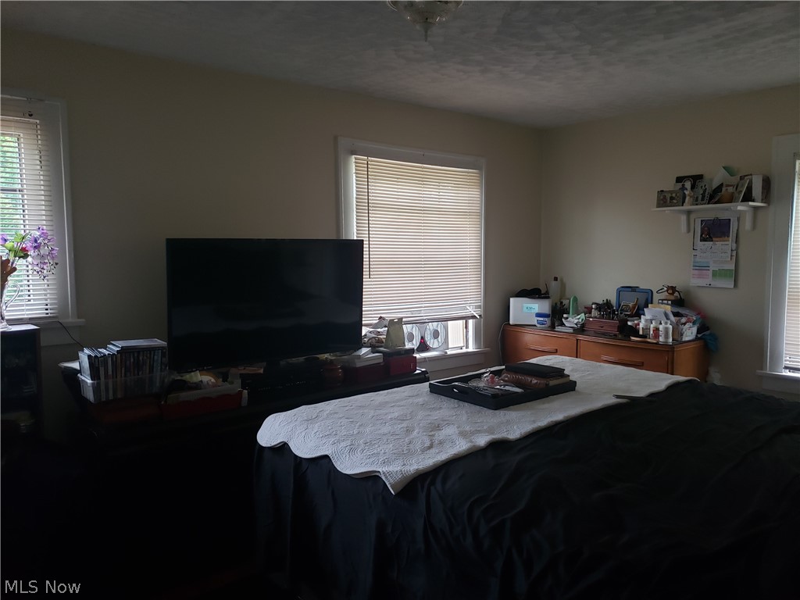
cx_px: 400
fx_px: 601
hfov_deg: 67.3
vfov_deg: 53.1
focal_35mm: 26
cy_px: 300
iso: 250
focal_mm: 4.3
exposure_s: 1/60
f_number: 1.5
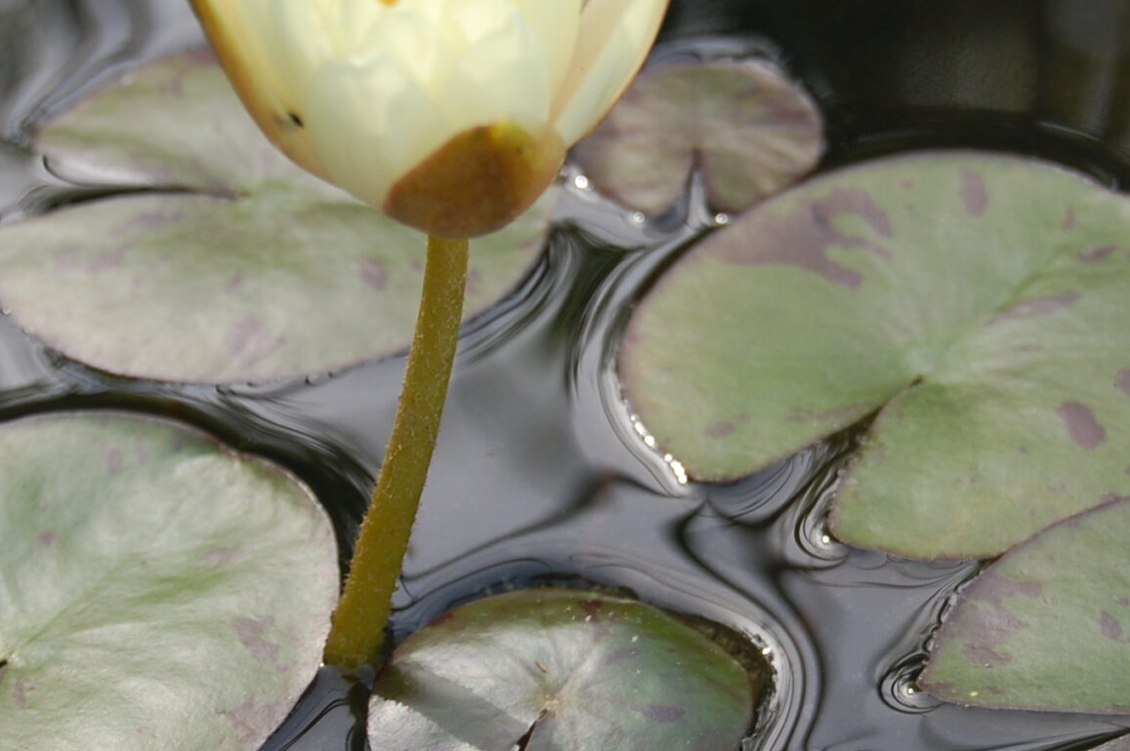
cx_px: 778
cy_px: 329
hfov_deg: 11.8
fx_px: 5456
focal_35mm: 174
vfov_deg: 7.9
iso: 200
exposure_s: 1/160
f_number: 6.3
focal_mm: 52
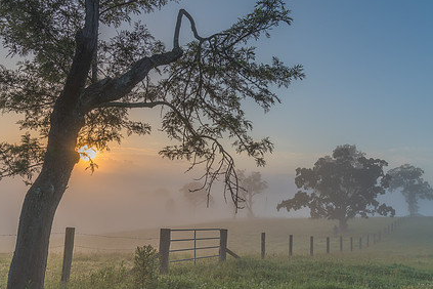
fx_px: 409
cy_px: 163
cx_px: 208
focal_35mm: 34
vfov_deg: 38.8
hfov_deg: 55.8
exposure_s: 1/160
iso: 125
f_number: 8
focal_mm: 24
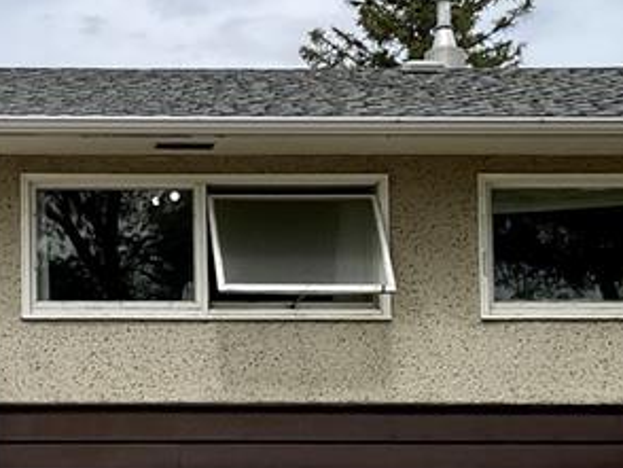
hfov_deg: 18.8
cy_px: 400
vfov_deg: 14.6
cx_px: -23
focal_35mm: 101
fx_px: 1819
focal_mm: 3
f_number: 1.8
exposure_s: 1/2667
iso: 16
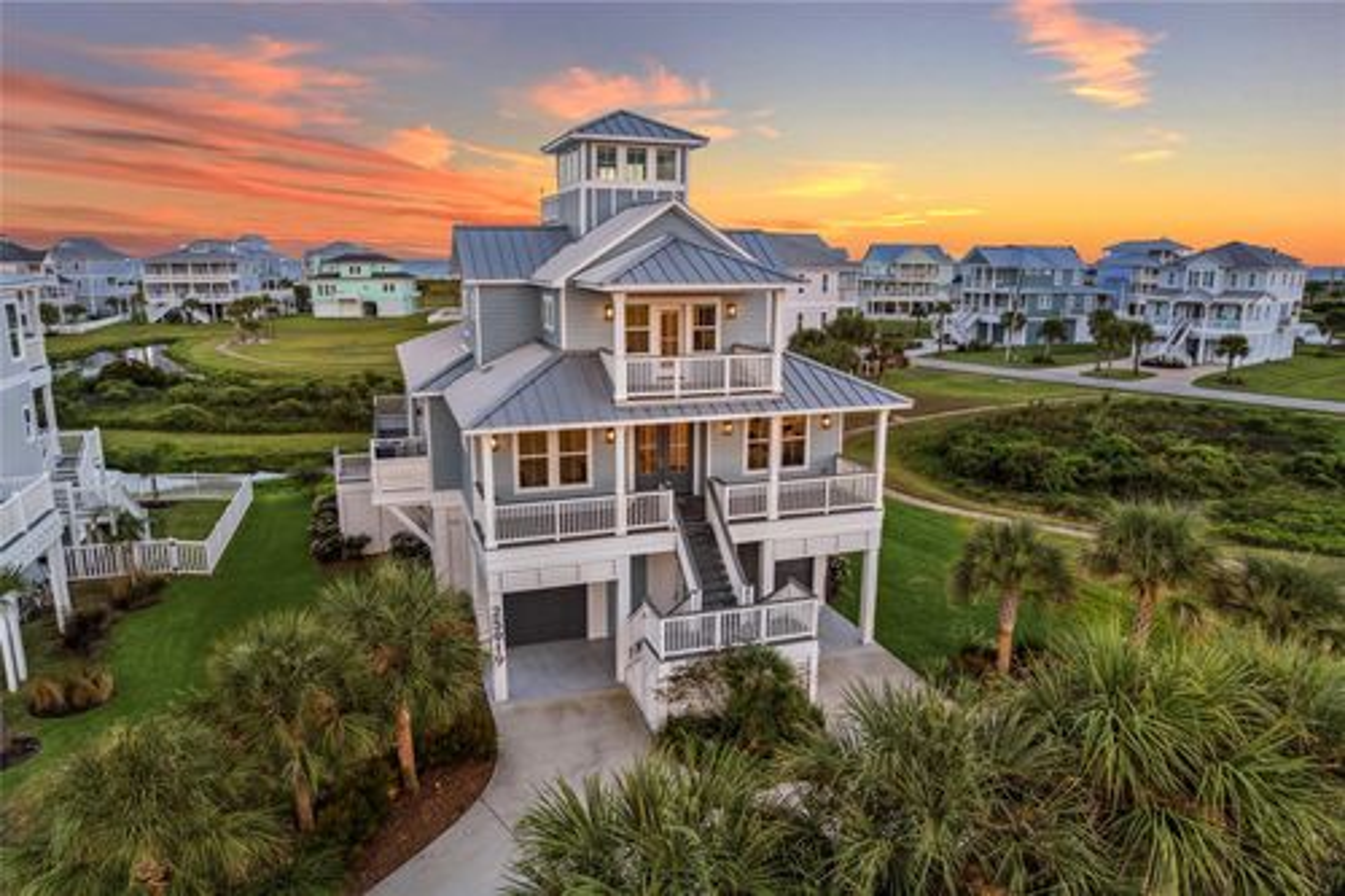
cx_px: 672
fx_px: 822
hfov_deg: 78.6
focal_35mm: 22
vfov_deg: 57.2
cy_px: 448
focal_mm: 8.4
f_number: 2.8
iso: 100
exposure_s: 1/100
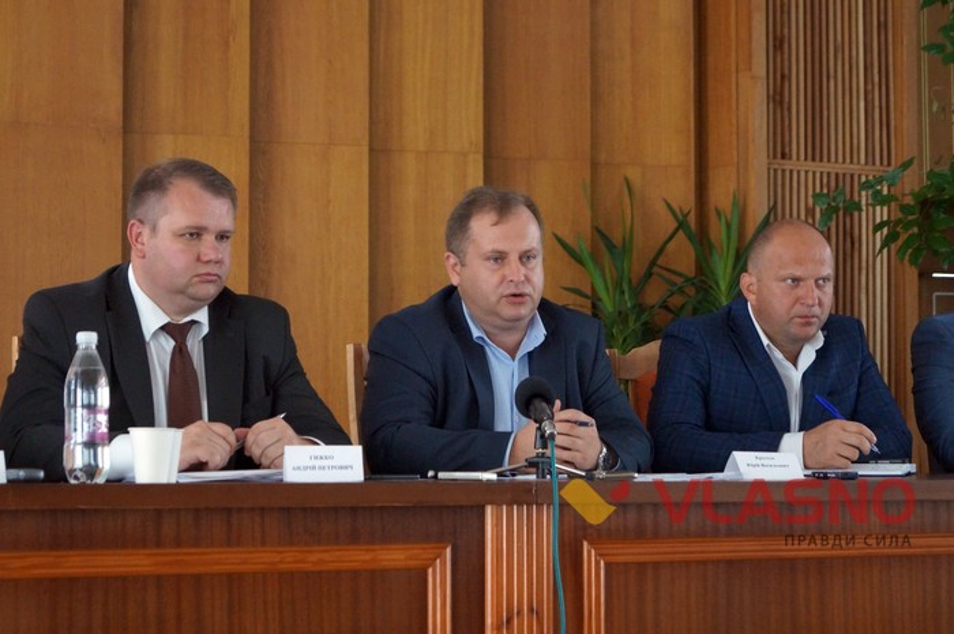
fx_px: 2184
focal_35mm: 82
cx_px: 477
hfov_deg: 24.6
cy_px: 317
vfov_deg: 16.5
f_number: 5.6
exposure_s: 1/160
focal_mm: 55
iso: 3200
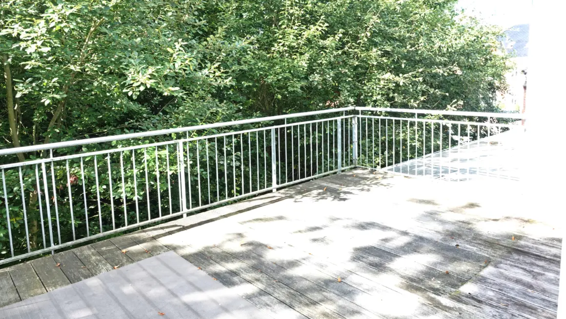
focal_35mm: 26
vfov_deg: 44.2
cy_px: 126
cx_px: 285
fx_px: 390
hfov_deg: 71.9
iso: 400
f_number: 8
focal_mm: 8.8
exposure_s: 1/40
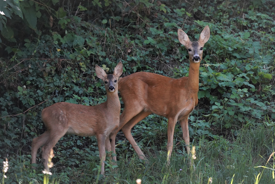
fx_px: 4583
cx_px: 138
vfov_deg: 2.3
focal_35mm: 600
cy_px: 92
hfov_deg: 3.4
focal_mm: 600
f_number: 6.3
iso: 6400
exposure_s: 1/2000
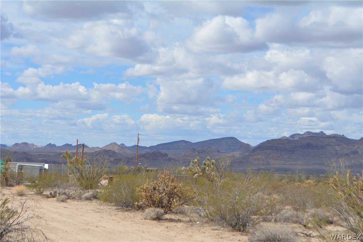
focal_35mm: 82
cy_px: 121
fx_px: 832
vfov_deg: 16.6
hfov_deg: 24.6
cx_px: 182
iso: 100
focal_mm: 55
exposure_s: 1/320
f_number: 9
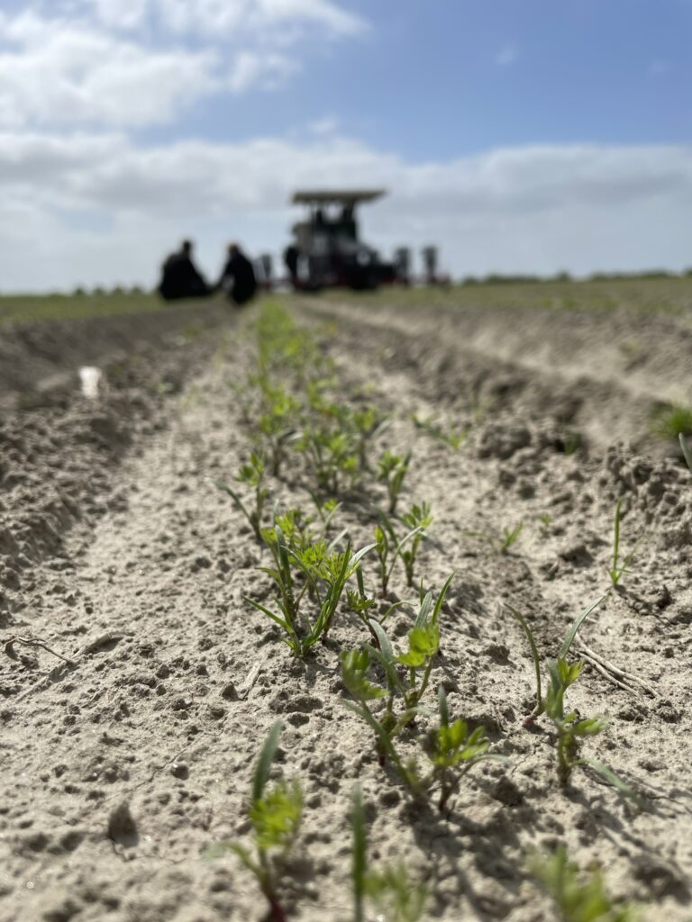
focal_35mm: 26
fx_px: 693
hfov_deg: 53.1
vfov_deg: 67.3
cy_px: 461
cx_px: 346
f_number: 1.6
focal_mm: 4.2
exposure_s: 1/8403
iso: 50
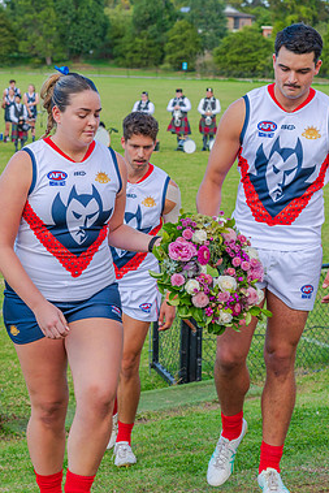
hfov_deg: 15.4
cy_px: 277
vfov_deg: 22.8
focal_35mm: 89
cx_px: 164
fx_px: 1219
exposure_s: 1/320
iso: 400
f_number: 7.1
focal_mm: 75
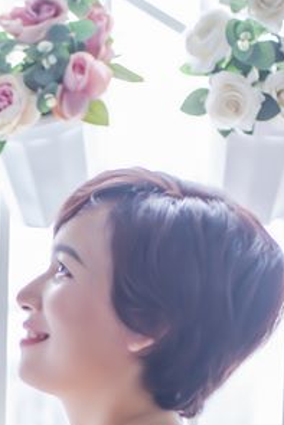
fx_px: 1785
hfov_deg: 9.0
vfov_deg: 13.3
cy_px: 499
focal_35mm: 151
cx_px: -10
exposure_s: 1/200
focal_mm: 35
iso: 320
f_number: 2.5
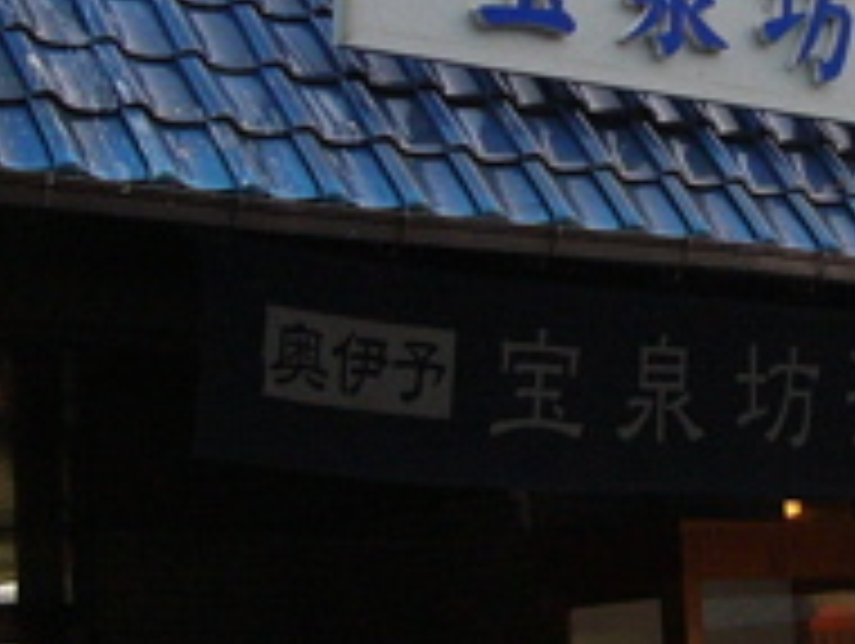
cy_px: 59
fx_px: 2992
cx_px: 729
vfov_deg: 12.2
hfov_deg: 16.1
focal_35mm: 121
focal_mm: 6
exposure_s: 1/60
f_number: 2.8
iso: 150
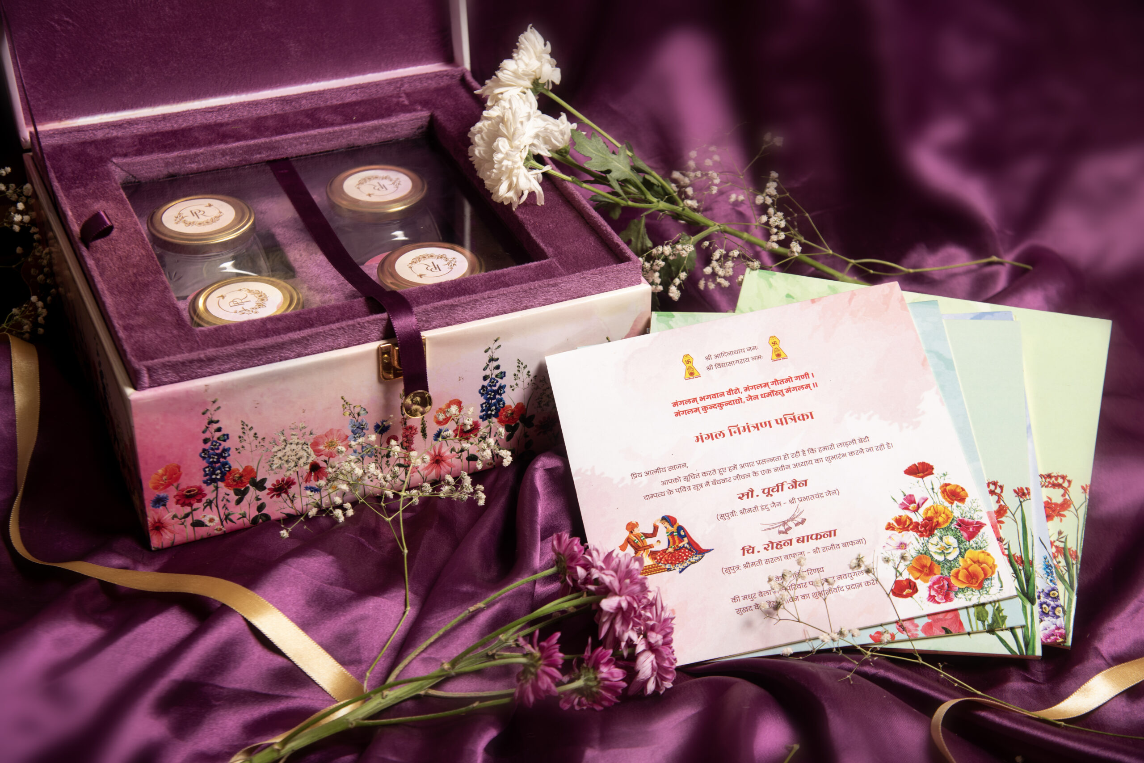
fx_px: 1970
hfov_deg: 32.4
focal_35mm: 62
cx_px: 572
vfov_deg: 21.9
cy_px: 382
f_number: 5.6
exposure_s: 1/80
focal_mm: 62
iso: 125
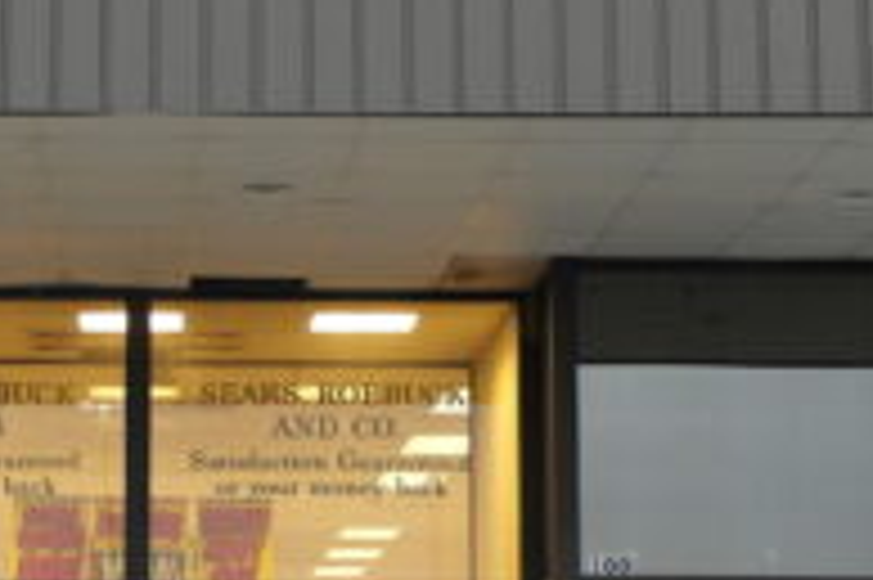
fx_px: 2883
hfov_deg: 17.1
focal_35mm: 119
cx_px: 171
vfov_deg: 11.5
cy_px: 333
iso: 400
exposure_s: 1/20
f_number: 3.5
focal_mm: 20
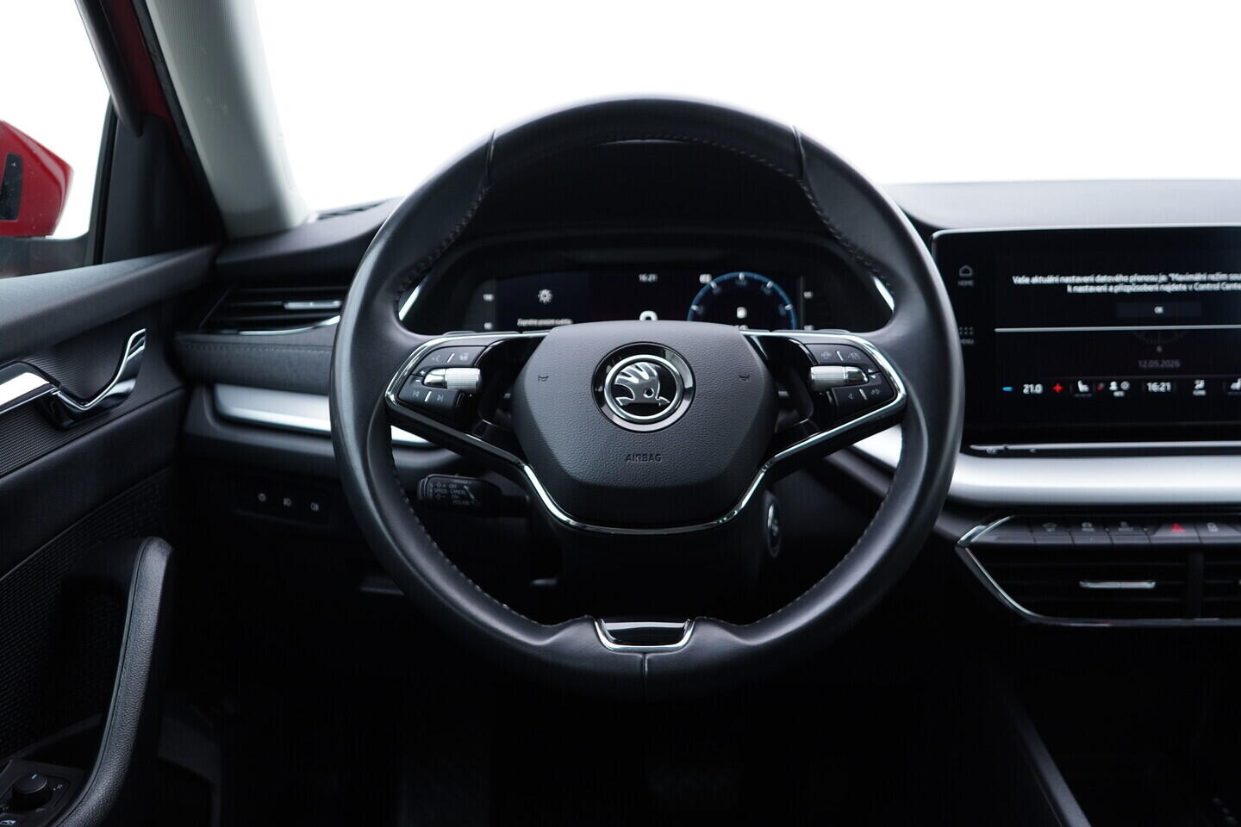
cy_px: 414
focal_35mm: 36
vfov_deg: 36.9
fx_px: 1241
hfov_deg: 53.1
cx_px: 620
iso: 250
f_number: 2.8
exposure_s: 1/40
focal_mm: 24
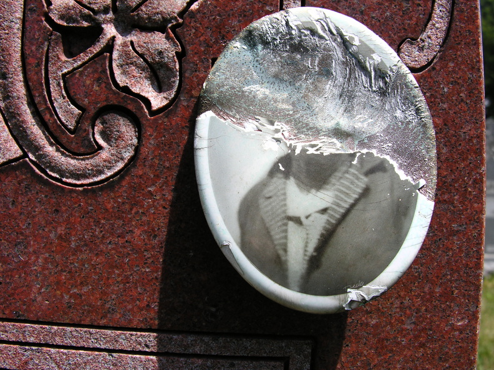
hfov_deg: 52.6
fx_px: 499
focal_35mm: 35
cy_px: 185
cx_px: 247
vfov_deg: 40.7
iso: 50
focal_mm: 8.9
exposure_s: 1/332
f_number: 4.5
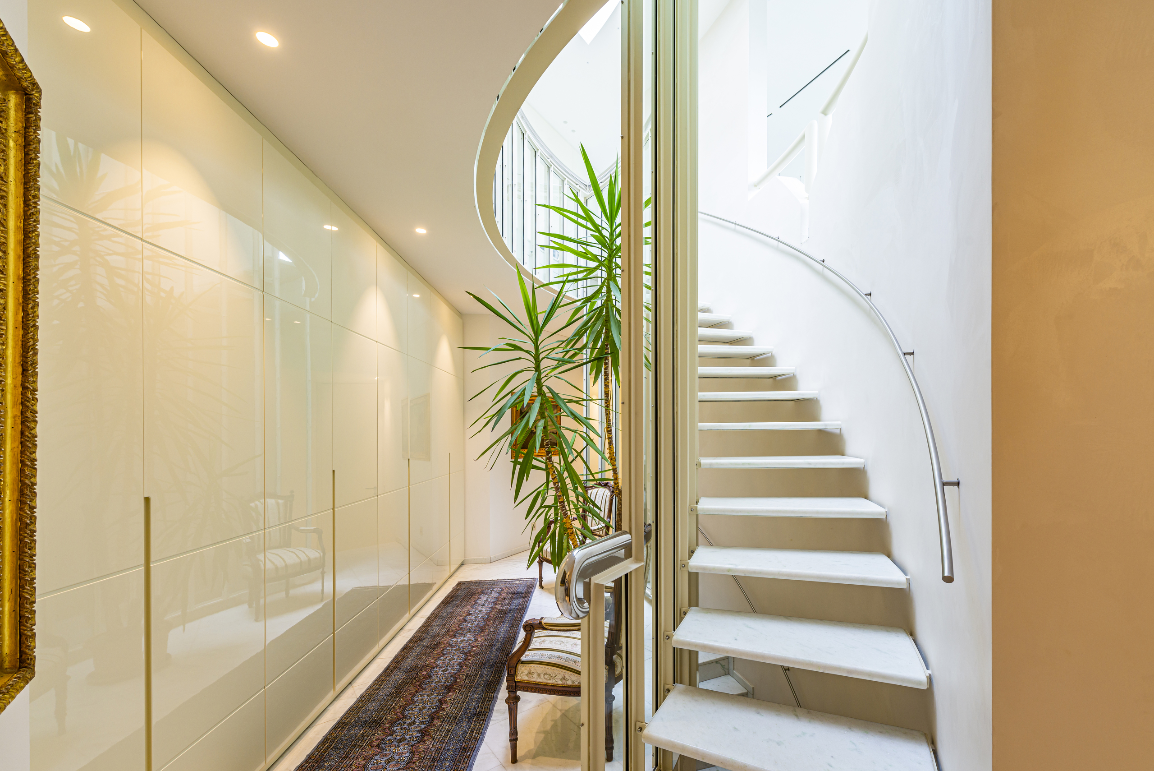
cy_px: 386
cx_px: 577
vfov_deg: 81.3
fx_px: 449
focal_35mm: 14
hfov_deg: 104.2
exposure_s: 1/6
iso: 100
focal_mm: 14
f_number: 8
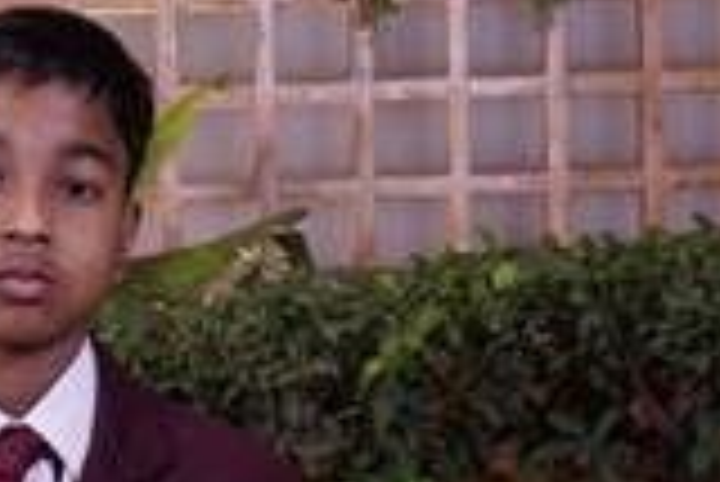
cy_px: 453
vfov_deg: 10.8
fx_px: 2522
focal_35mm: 126
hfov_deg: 16.0
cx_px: 14
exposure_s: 1/125
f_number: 5
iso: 500
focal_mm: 30
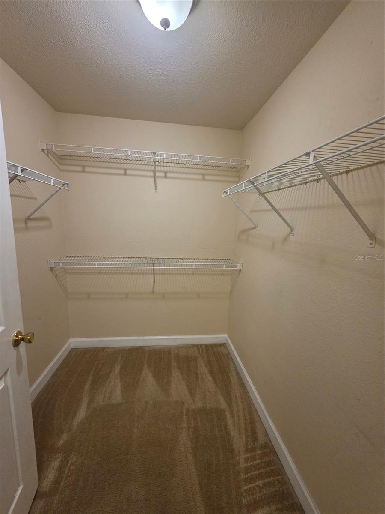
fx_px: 193
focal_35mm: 13
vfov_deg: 106.2
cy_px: 257
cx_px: 192
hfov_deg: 89.9
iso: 320
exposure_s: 1/60
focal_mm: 2.2
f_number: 1.9
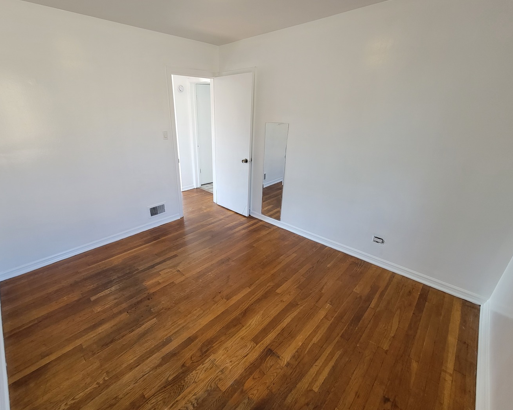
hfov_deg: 100.4
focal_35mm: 14
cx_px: 232
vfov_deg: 88.0
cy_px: 206
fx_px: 213
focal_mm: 2.2
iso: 125
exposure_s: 1/60
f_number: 2.2
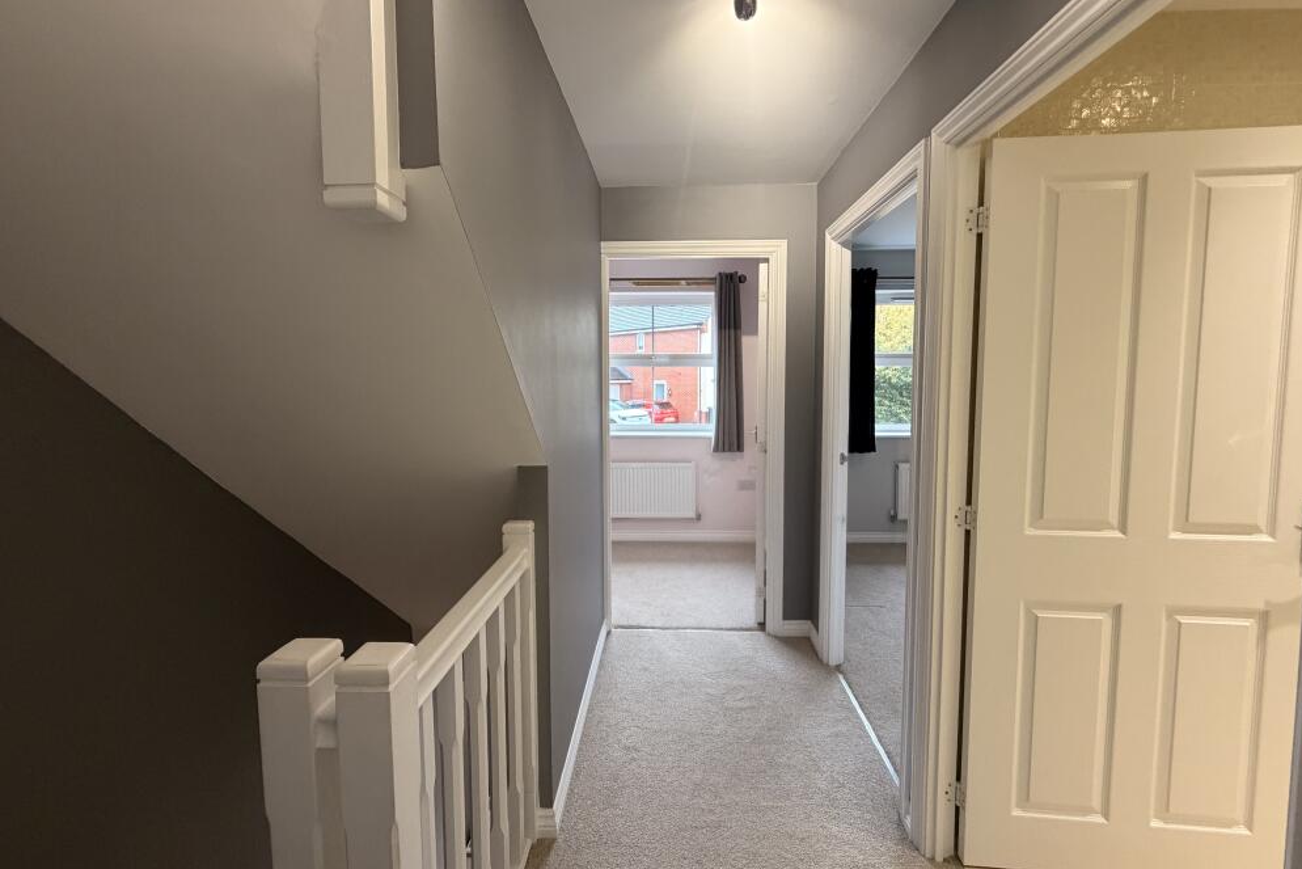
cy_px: 409
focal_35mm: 15
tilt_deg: -4.0
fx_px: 543
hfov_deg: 100.4
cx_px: 660
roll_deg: +0.3
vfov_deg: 77.3
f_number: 2.2
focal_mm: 2.22
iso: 320
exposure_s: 1/112
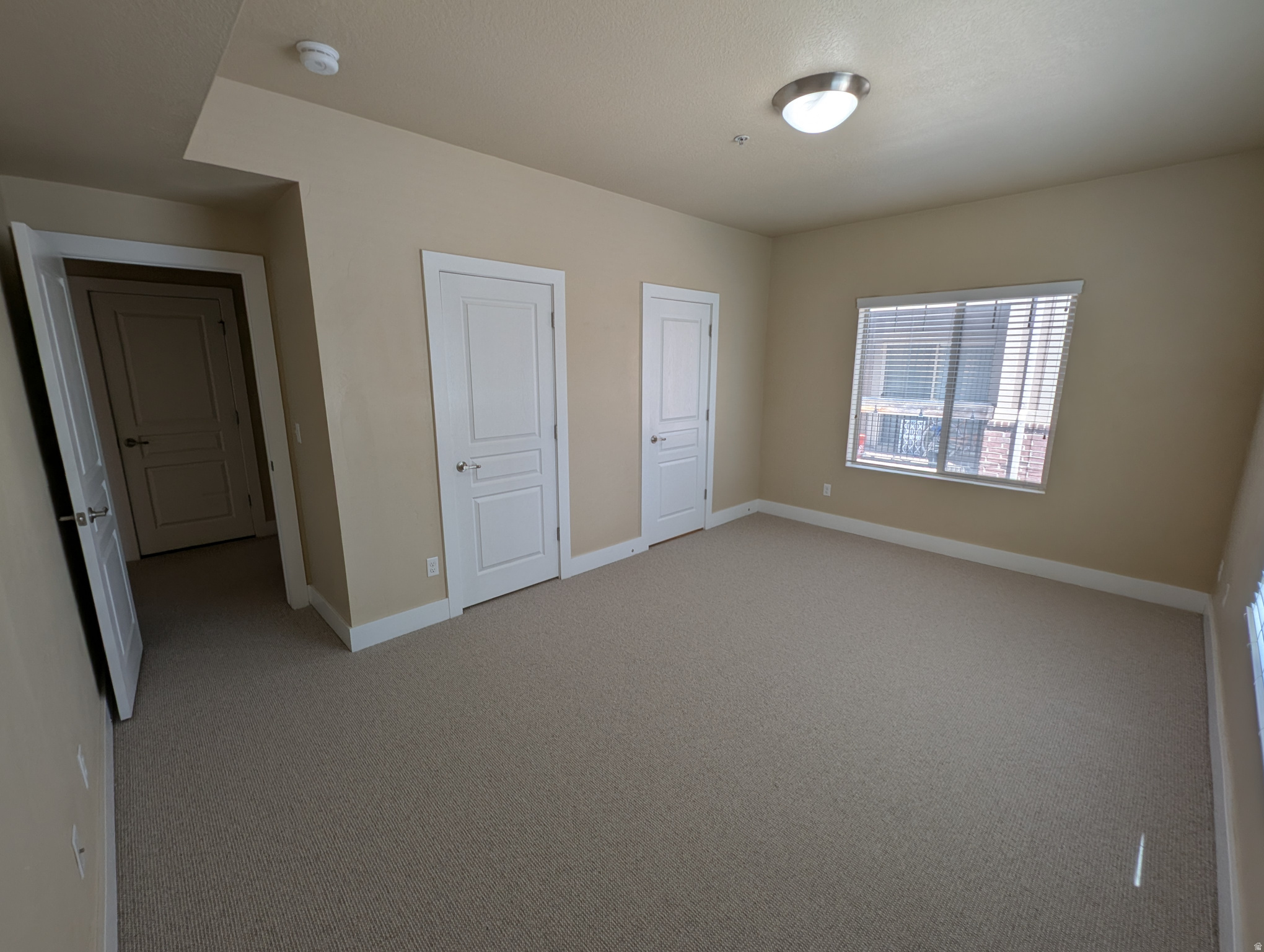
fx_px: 475
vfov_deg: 90.1
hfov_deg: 106.1
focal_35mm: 13
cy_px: 476
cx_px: 632
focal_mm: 1.95
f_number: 2.2
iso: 77
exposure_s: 1/317
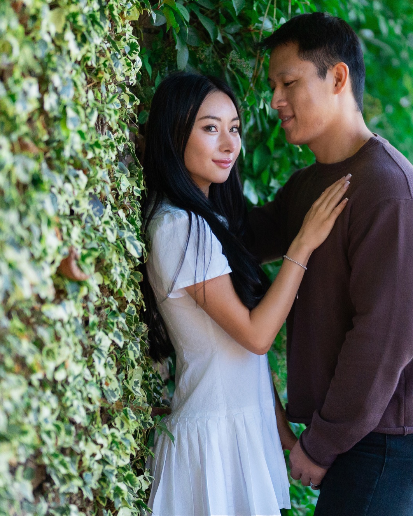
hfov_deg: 14.5
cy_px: 257
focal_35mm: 106
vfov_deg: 18.1
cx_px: 241
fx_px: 1620
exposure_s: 1/1250
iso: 3200
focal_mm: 50
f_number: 1.2
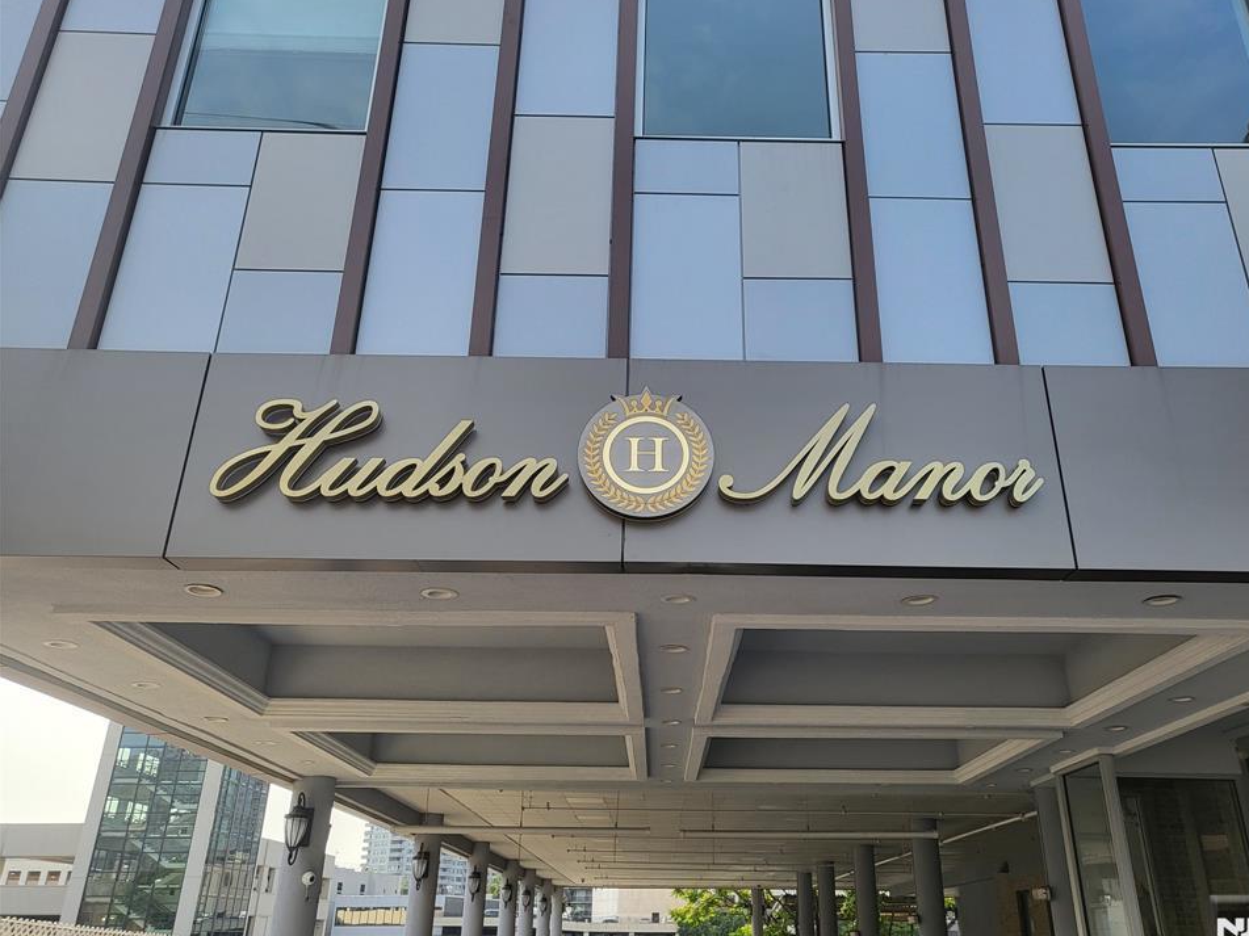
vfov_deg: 49.7
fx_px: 1010
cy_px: 454
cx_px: 671
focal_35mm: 28
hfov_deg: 63.4
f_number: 1.8
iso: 50
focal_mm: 4.25
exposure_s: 1/850
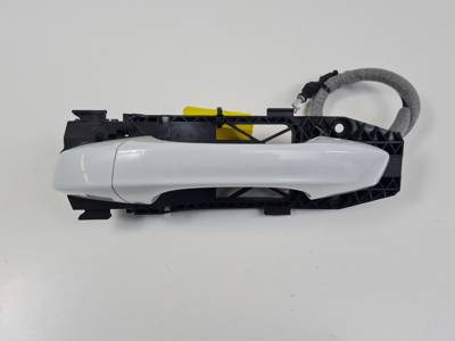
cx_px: 228
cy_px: 170
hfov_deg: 67.3
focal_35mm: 26
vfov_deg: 53.1
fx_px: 342
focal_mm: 5.4
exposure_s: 1/401
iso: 50
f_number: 1.8
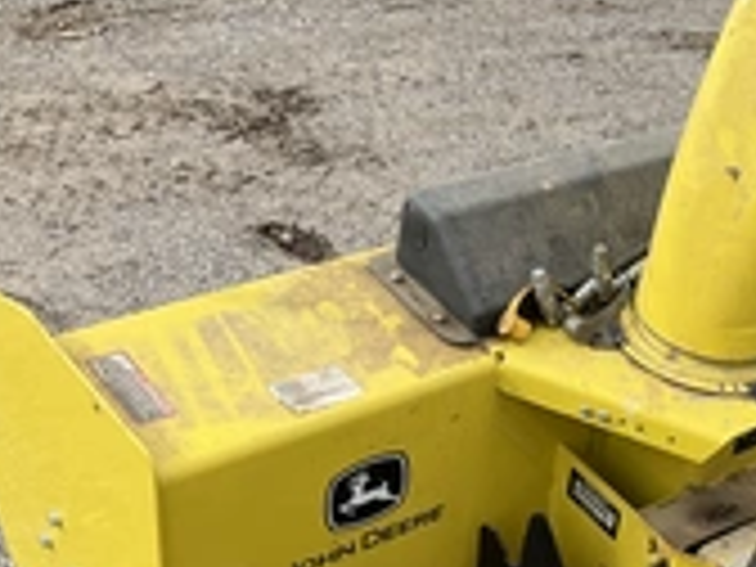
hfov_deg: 26.9
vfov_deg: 21.0
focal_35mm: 69
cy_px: 482
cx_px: 724
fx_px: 1507
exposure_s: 1/1168
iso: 25
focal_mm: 3
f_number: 1.8
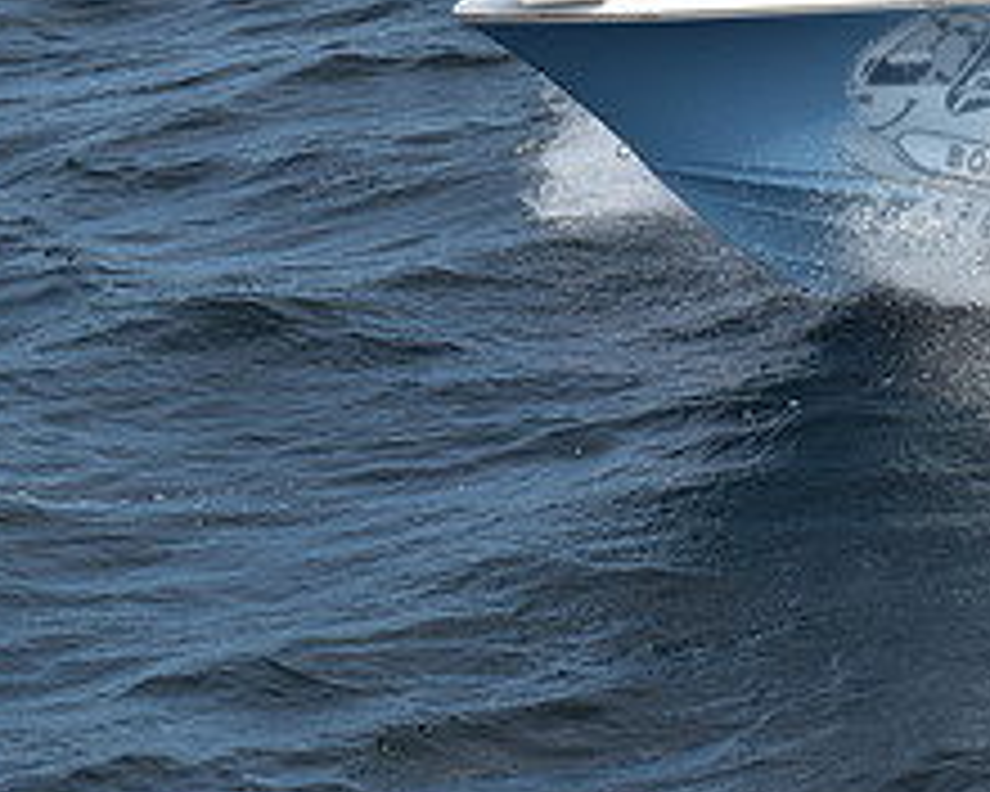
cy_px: 34
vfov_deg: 5.9
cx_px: 1102
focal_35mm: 260
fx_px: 7618
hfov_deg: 7.4
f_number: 9.5
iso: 400
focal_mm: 70
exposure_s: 1/1000
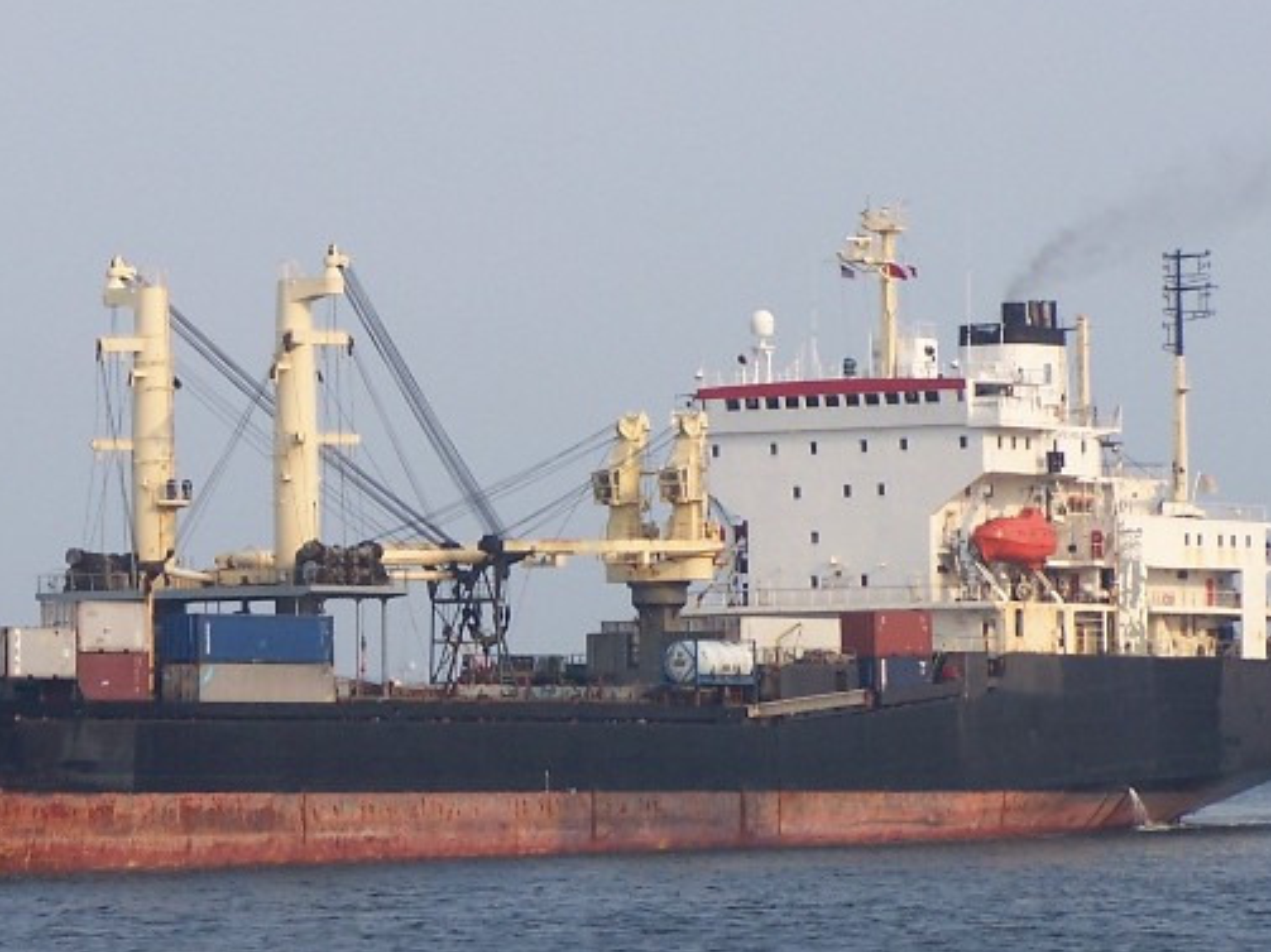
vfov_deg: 5.3
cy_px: 434
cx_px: 134
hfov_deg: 7.0
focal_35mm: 283
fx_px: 10388
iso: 80
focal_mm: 23.1
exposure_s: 1/800
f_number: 3.2
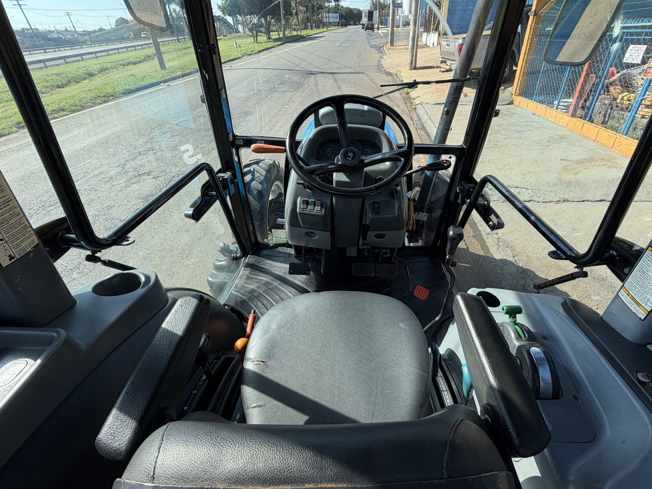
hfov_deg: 94.2
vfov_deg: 77.7
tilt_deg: -31.0
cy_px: 212
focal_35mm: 16
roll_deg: +1.1
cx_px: 357
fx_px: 301
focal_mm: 2.22
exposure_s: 1/545
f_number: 2.2
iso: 40
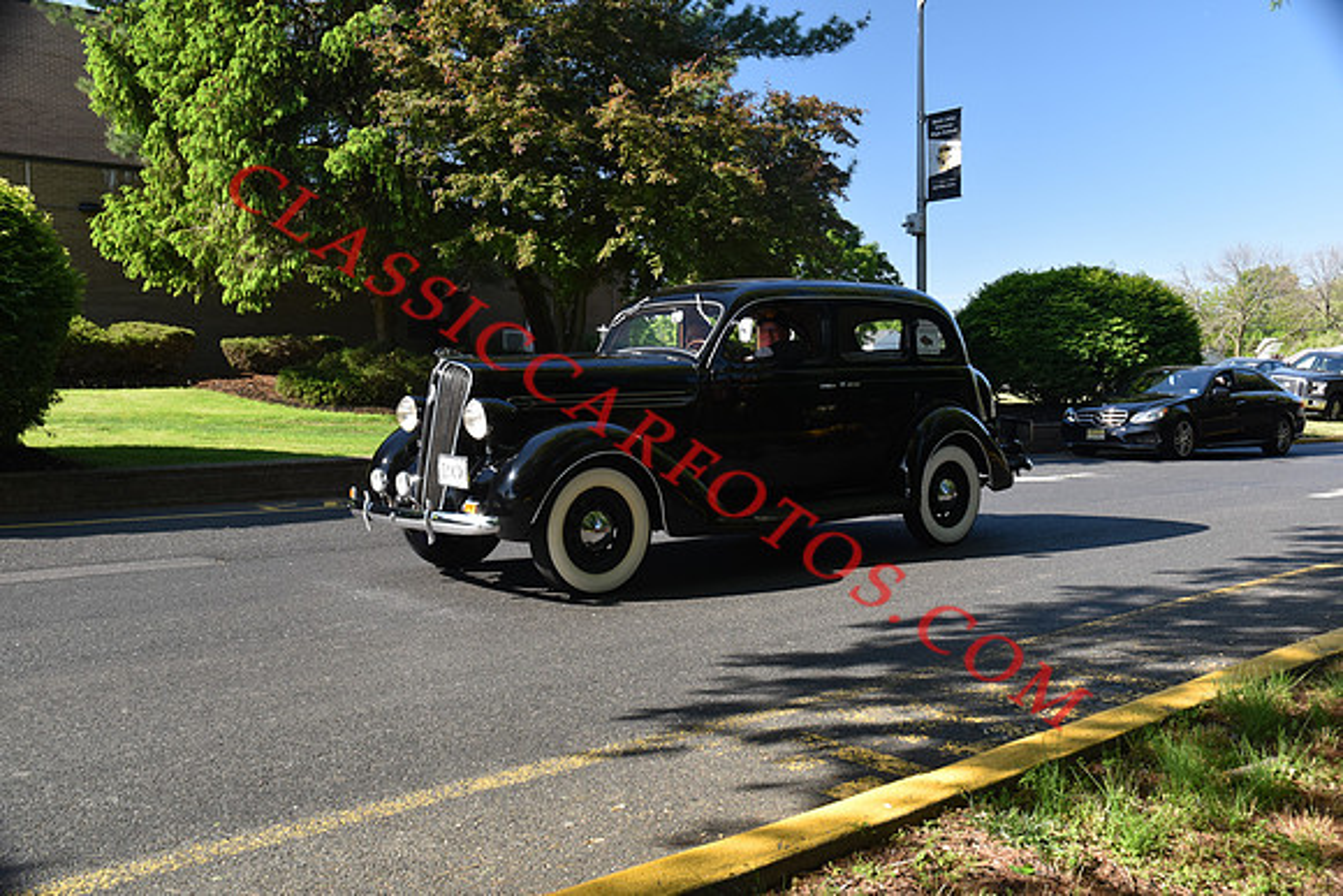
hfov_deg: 57.2
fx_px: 1231
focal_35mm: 33
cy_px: 448
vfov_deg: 40.0
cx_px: 672
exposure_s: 1/160
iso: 400
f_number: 6.3
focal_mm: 22
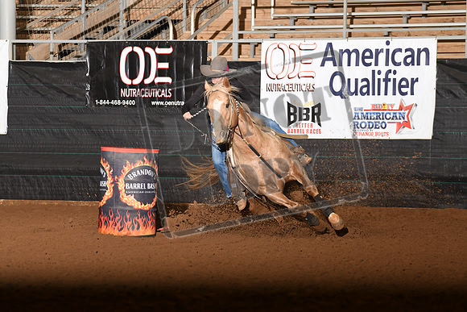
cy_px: 156
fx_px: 2854
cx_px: 234
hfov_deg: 9.4
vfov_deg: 6.2
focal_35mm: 220
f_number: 5.6
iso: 1000
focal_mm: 220
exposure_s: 1/250
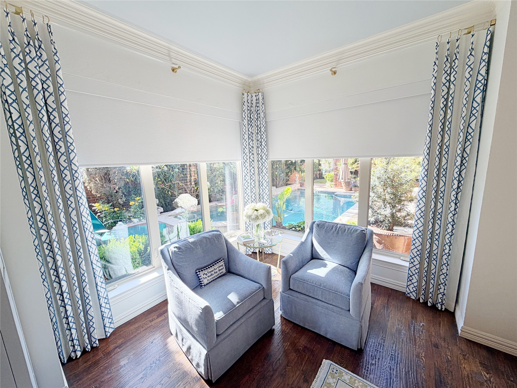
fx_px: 209
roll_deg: +2.5
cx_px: 258
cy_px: 194
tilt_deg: -9.5
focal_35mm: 14
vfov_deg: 85.7
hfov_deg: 102.1
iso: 50
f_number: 2.2
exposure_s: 1/120
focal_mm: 2.22
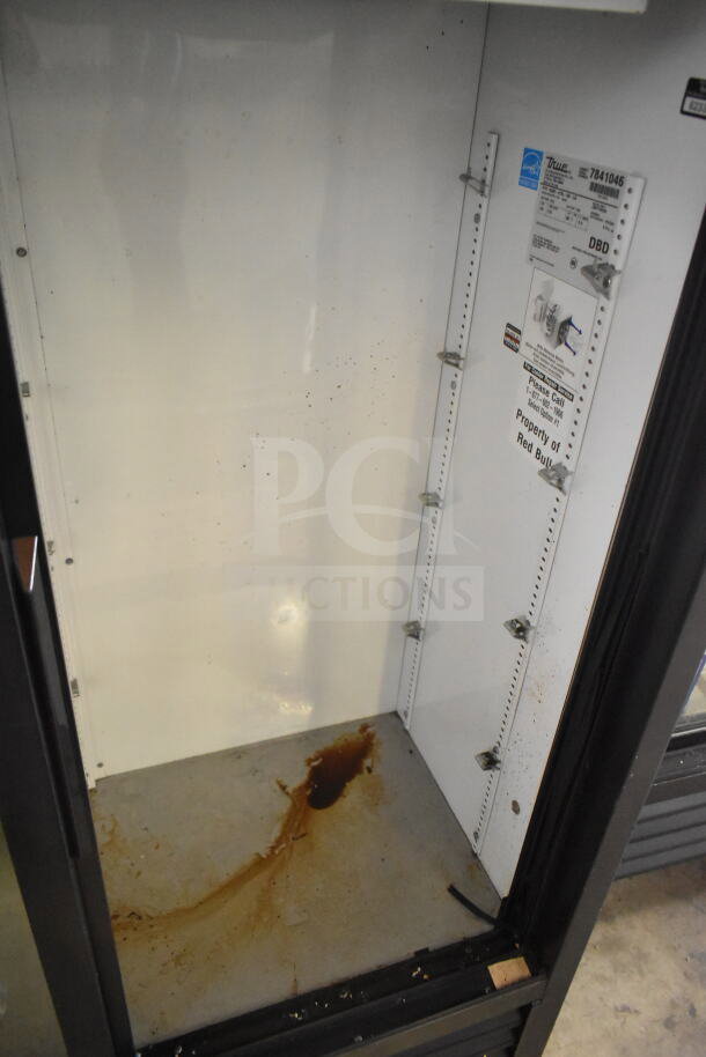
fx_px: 794
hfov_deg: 48.0
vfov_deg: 67.4
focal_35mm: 27
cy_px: 528
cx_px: 353
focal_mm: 18
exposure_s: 1/30
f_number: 3.5
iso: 7200
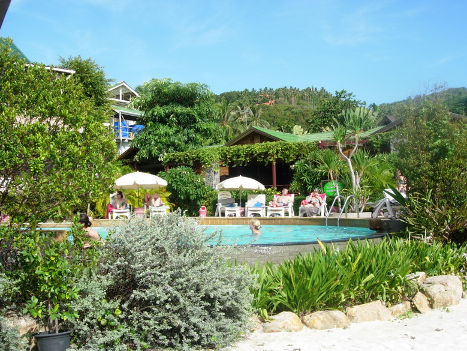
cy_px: 179
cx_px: 229
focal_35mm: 39
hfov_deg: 47.8
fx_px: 526
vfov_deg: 36.8
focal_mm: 7.8
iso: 64
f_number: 4.8
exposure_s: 1/418
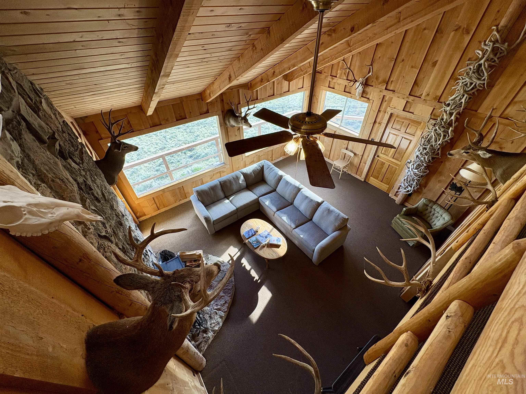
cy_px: 197
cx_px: 263
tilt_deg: -42.9
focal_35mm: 14
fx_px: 213
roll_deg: +2.2
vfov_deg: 85.7
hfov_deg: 102.1
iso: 50
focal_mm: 2.22
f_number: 2.2
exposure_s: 1/120
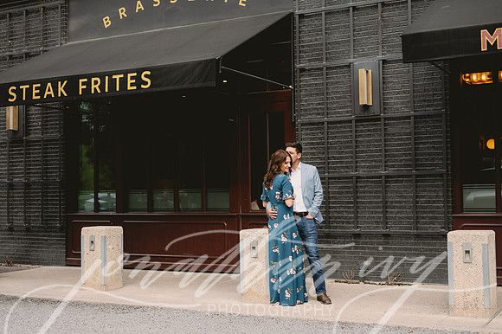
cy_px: 167
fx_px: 697
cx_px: 251
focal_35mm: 50
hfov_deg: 39.6
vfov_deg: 27.0
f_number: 2.8
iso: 200
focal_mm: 50
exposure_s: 1/640
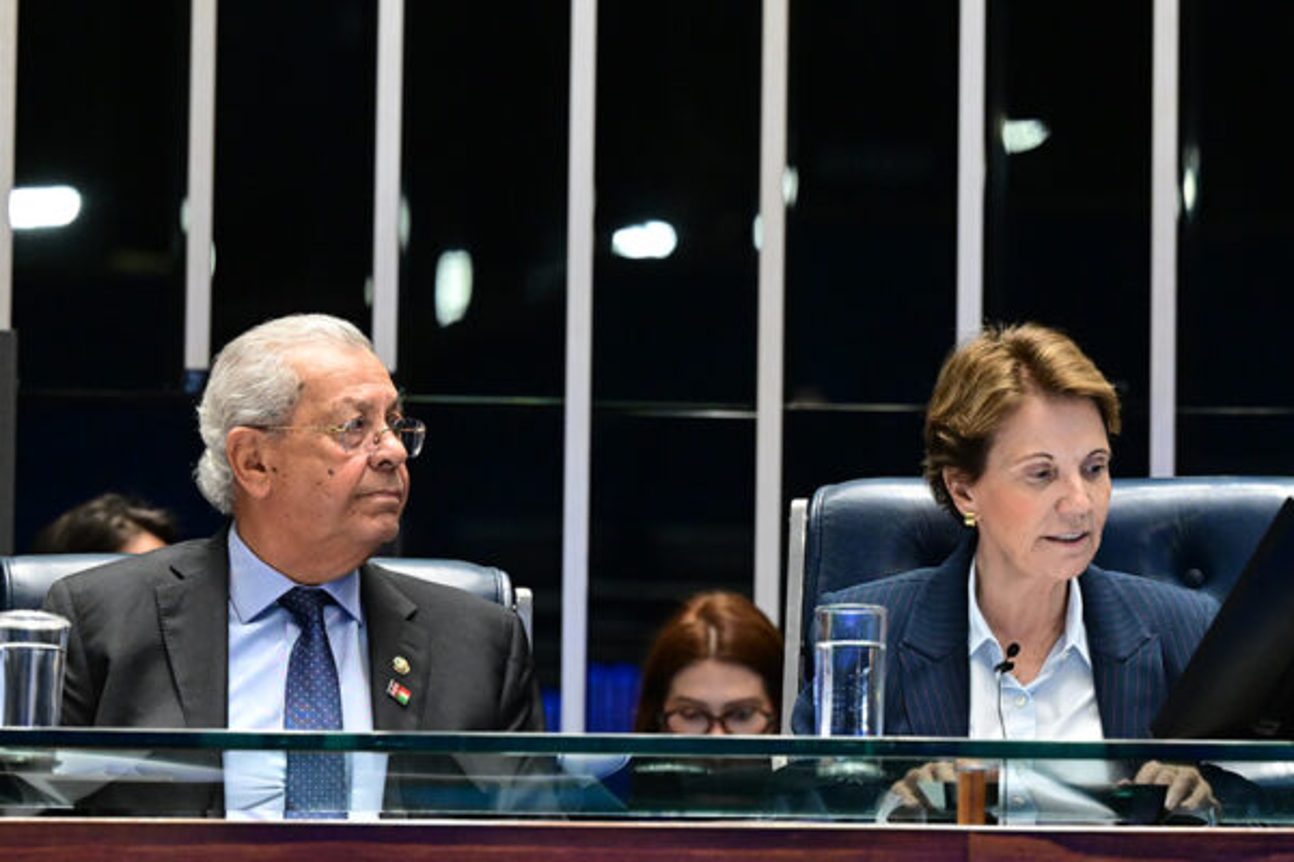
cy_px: 431
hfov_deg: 11.9
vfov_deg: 8.0
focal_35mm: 172
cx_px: 647
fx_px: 6182
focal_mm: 115
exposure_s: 1/200
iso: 4000
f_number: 3.2
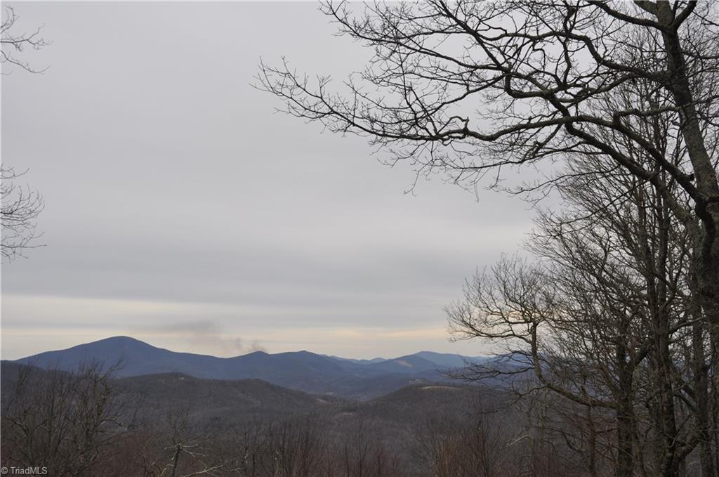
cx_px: 360
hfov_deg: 51.4
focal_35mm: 38
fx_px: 748
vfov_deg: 35.4
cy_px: 238
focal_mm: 25
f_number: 8
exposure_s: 1/250
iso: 200
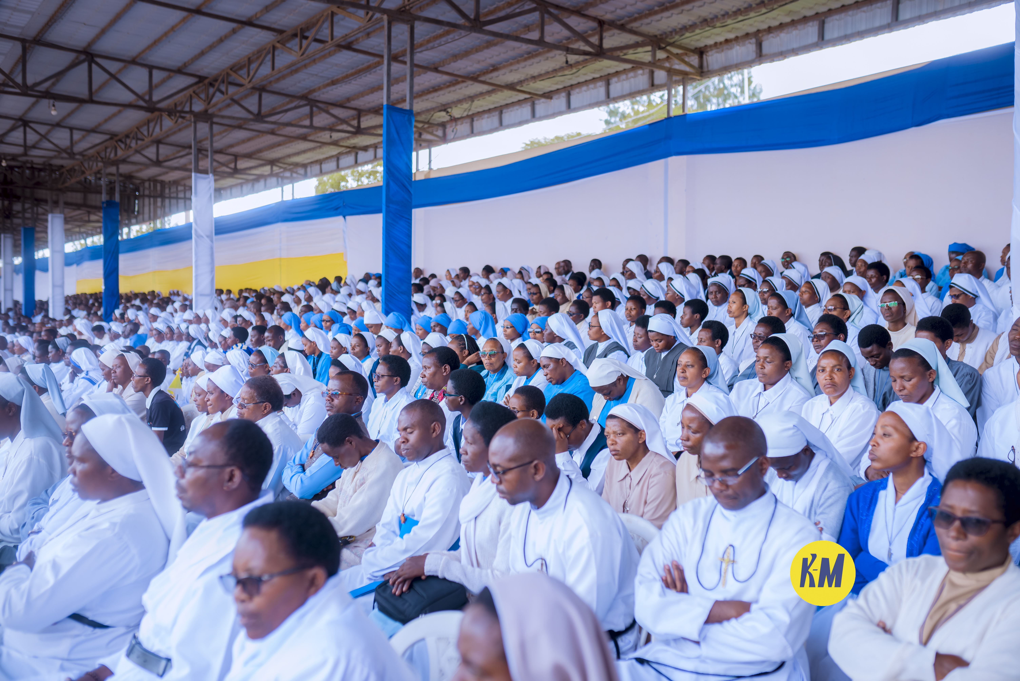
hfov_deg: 54.4
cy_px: 340
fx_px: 992
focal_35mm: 35
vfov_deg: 37.9
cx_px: 510
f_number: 2.5
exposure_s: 1/200
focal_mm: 35
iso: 80
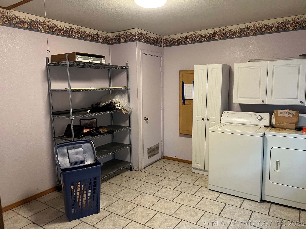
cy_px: 114
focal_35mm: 26
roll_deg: +1.6
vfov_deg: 53.1
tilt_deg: -8.5
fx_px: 230
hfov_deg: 67.3
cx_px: 153
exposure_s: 1/40
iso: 400
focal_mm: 5.7
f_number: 1.5
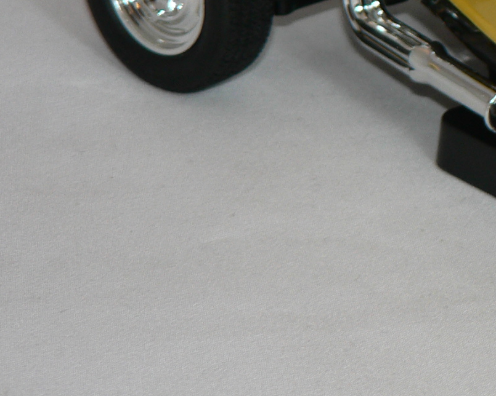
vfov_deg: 6.4
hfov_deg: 7.9
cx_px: 765
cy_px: -92
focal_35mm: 239
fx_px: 3508
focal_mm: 12.9
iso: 80
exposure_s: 1/60
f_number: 3.2
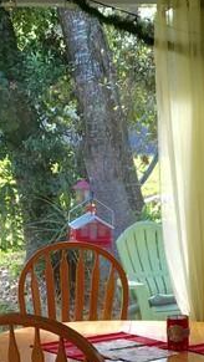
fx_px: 1066
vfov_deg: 19.1
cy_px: 290
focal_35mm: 111
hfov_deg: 10.9
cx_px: 117
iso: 40
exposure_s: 1/120
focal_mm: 4.15
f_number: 2.2
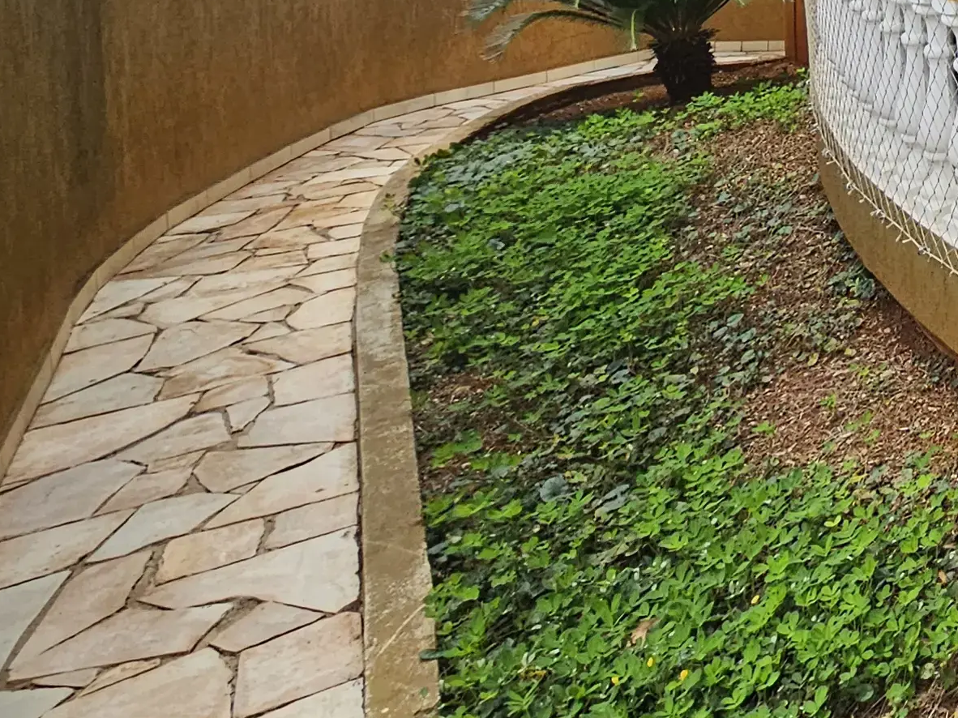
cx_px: 1421
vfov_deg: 27.6
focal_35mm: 44
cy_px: -205
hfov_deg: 28.6
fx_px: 1217
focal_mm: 2.2
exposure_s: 1/554
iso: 50
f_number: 2.2
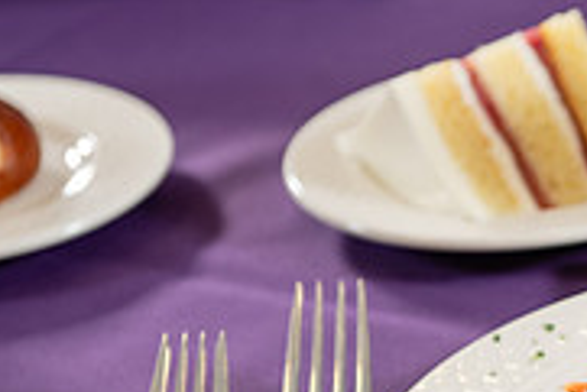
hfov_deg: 10.1
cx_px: 778
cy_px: 364
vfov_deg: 6.9
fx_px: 3247
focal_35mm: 199
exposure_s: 1/160
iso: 400
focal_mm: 62
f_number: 4
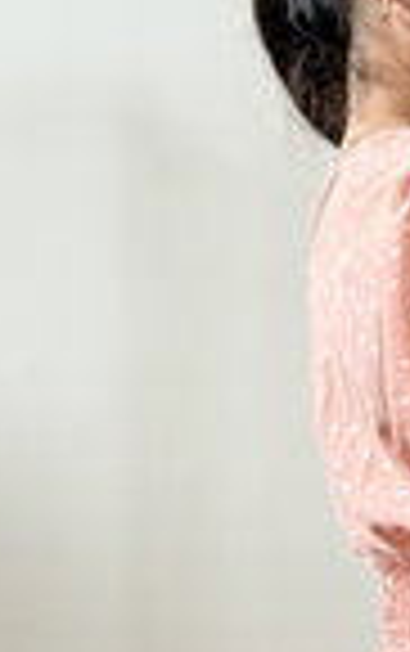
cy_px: 866
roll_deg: -0.5
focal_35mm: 187
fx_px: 3333
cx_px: 505
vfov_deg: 10.9
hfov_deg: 7.0
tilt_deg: -23.2
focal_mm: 6.76
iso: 80
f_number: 1.78
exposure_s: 1/121
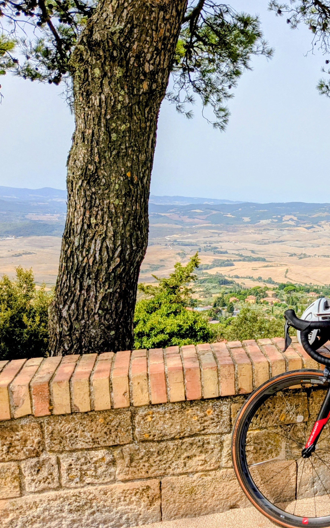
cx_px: 342
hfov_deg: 30.1
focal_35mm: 39
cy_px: 266
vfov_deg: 50.4
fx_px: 561
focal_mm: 4.38
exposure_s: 1/2336
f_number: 1.73
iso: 63
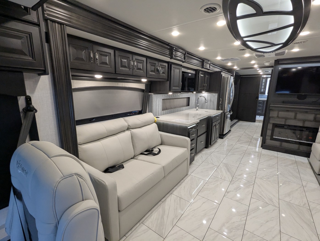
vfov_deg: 78.2
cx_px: 160
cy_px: 120
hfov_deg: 94.4
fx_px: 148
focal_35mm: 16
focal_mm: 2.35
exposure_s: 1/95.8
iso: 274
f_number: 2.2
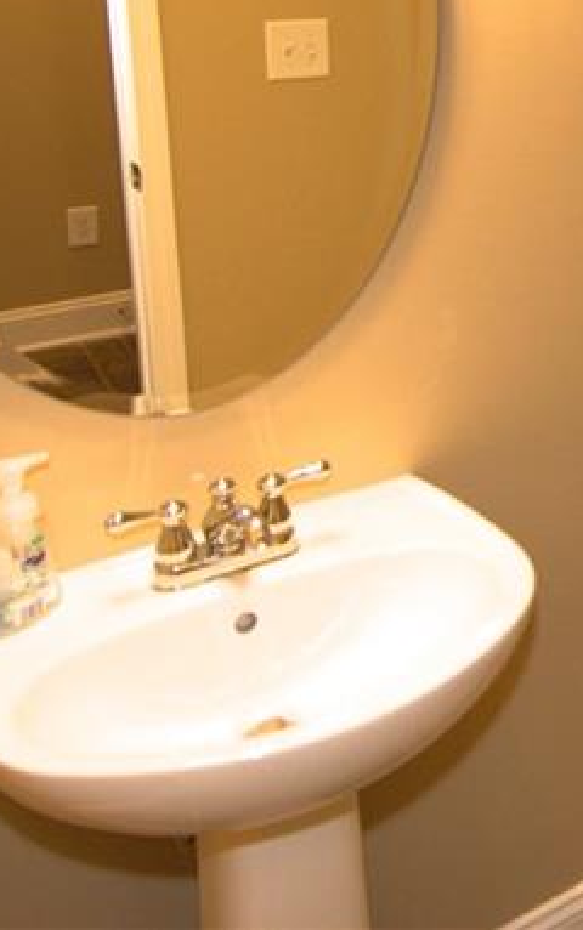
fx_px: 1243
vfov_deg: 38.4
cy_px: 104
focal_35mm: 49
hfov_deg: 22.1
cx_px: 865
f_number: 4
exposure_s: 1/60
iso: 200
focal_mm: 12
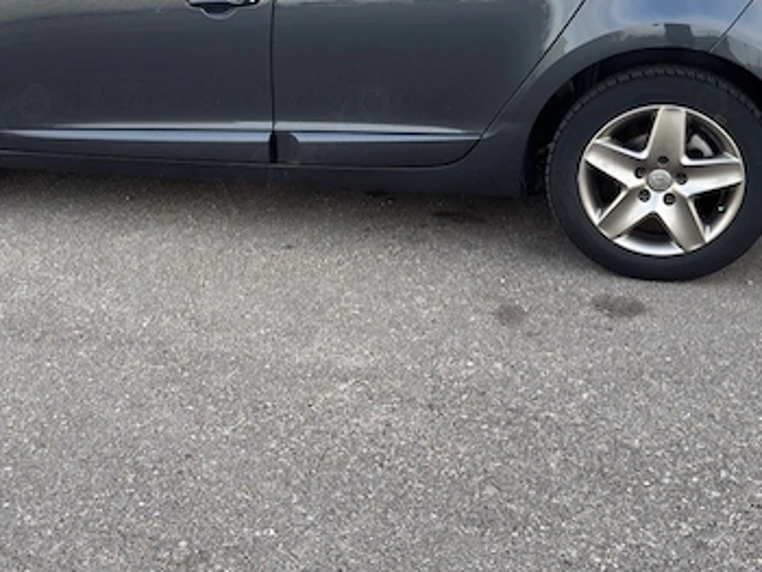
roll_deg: +1.3
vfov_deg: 30.1
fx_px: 1057
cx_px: 337
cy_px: 197
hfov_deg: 39.6
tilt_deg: -16.0
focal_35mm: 48
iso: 80
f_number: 1.78
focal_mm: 6.76
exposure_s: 1/229
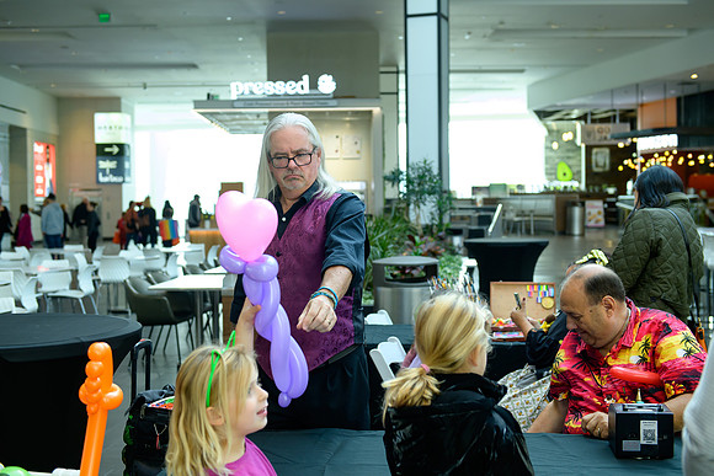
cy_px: 238
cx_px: 357
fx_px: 952
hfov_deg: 41.1
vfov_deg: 28.1
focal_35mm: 48
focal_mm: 48
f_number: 3.5
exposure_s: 1/200
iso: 1000
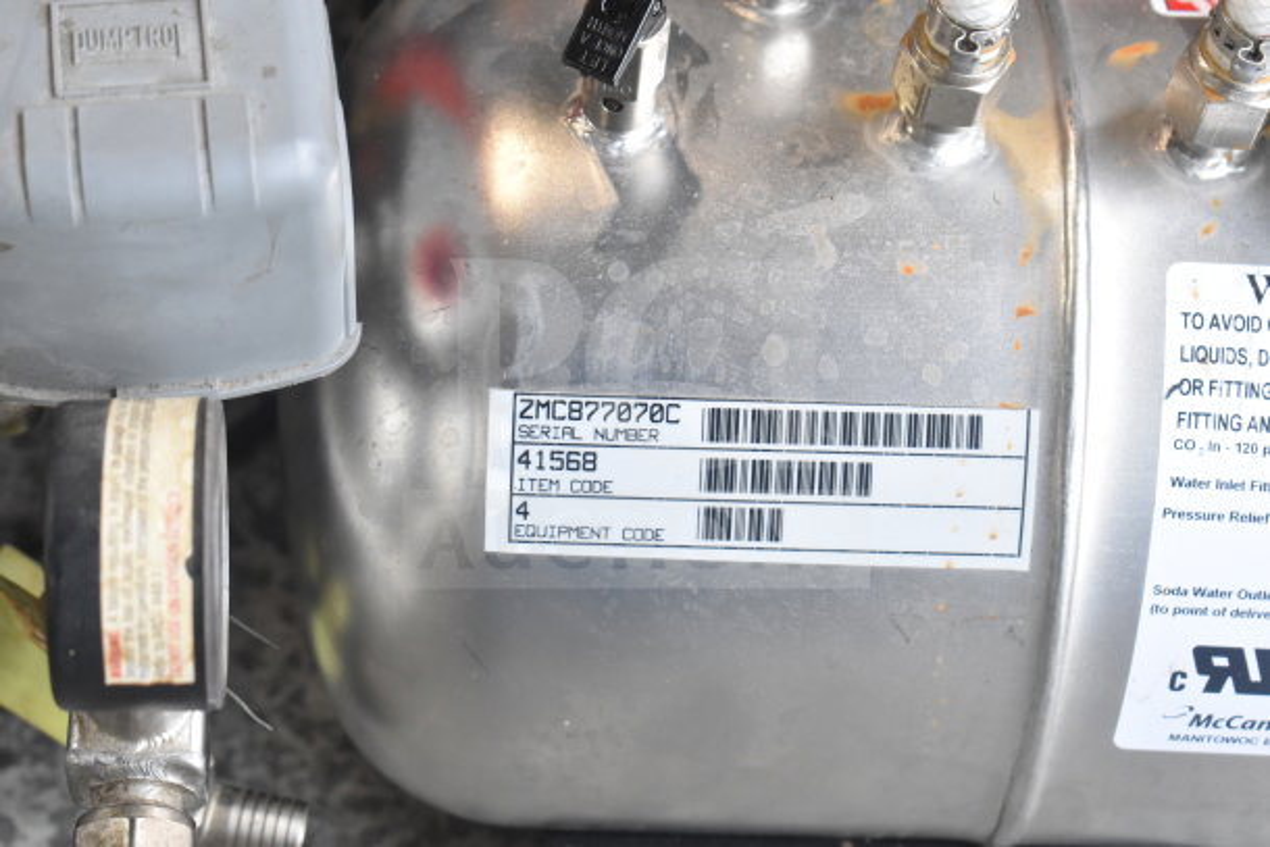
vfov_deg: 16.6
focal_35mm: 82
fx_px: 2911
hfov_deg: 24.6
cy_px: 424
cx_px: 635
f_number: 5.6
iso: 1600
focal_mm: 55
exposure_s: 1/160
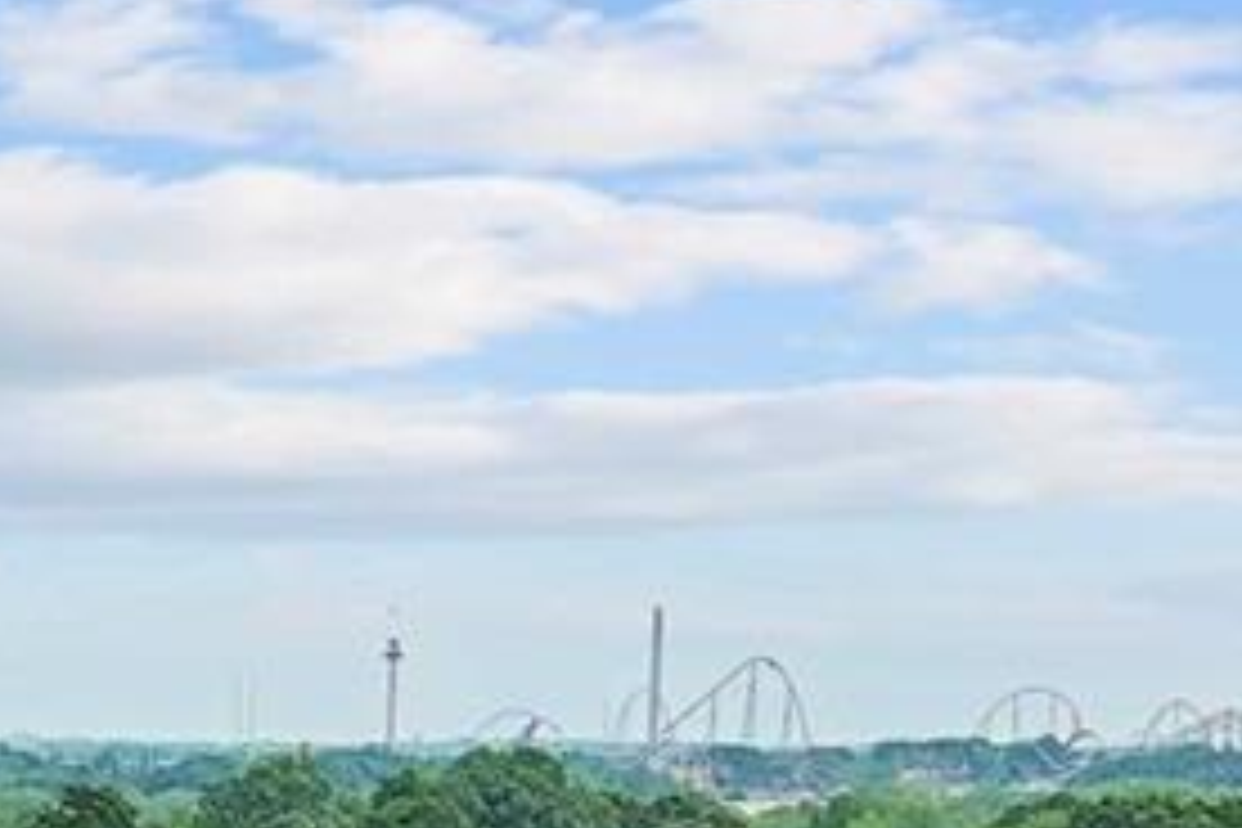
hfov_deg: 9.2
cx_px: -981
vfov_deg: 6.1
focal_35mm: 215
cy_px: 1892
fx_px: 7417
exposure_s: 1/1600
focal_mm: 10.57
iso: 100
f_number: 2.8
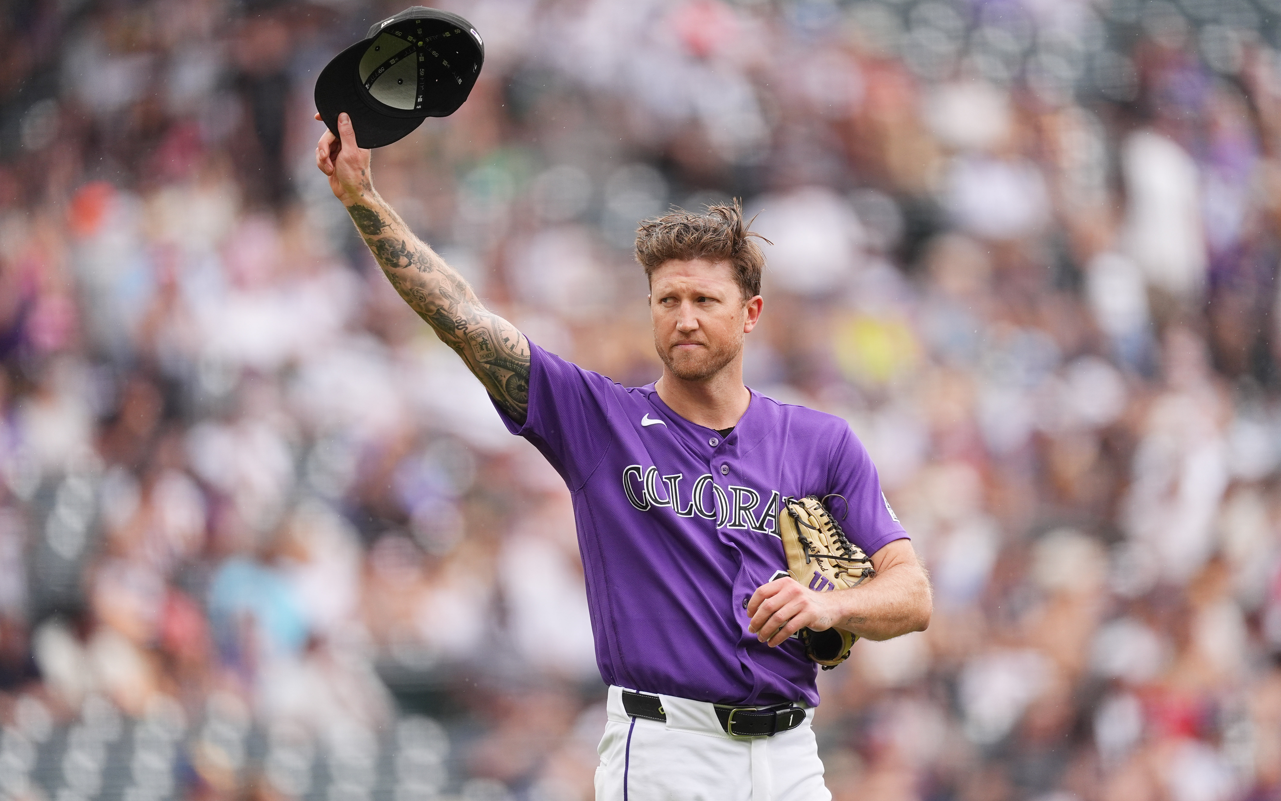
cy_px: 395
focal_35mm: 612
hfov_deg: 3.4
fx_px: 21366
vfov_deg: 2.1
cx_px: 641
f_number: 4
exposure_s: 1/2000
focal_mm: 600
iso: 800
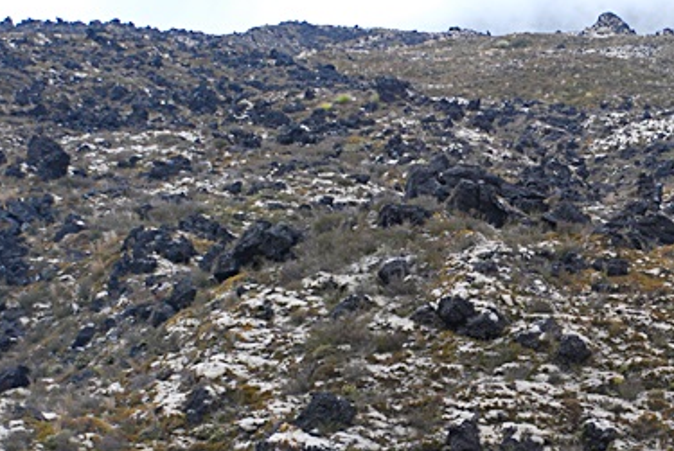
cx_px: 624
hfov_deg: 12.7
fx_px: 2999
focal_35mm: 160
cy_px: 402
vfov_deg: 8.6
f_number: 5.6
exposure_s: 1/400
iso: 400
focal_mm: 50
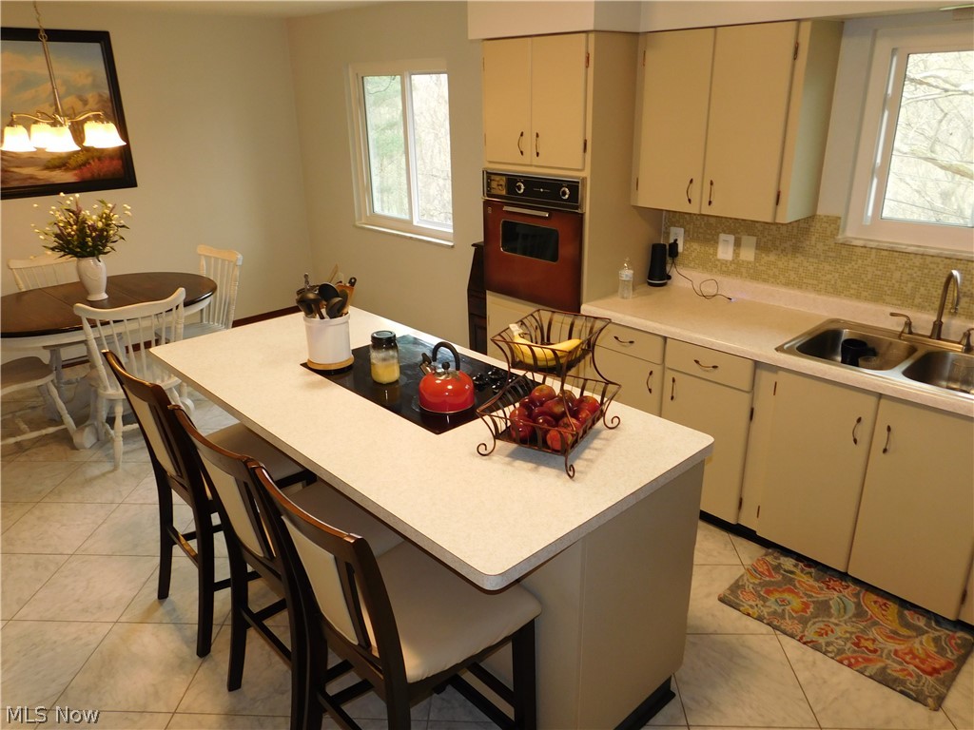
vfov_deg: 54.9
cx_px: 487
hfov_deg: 69.4
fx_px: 703
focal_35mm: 25
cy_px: 365
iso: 160
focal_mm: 4.5
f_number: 3.1
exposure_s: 1/30
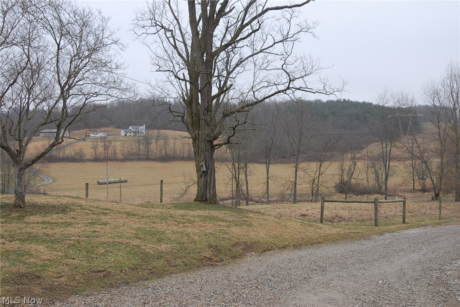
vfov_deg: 36.9
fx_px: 460
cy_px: 154
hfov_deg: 53.1
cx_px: 230
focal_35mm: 36
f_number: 6.3
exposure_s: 1/160
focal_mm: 24
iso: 200
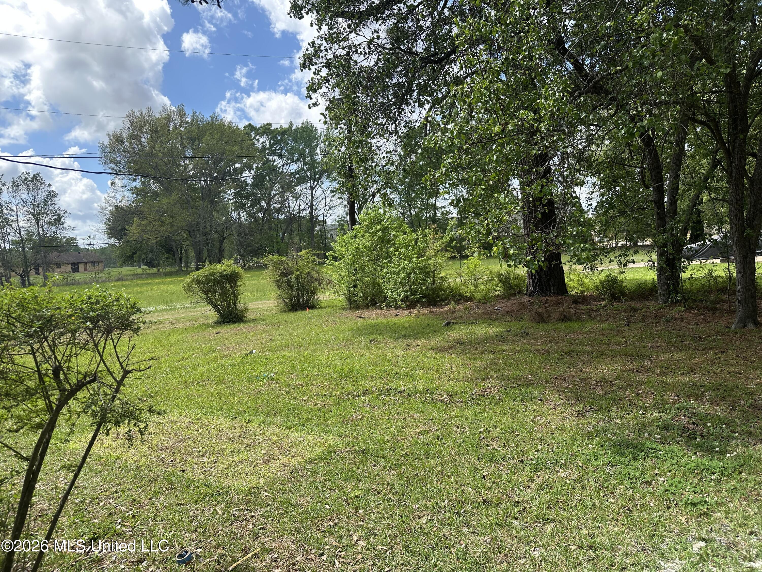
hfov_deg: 71.6
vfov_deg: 56.8
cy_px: 286
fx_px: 528
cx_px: 381
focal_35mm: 24
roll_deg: +2.7
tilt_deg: -3.4
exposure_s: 1/1453
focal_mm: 6.86
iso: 80
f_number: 1.78
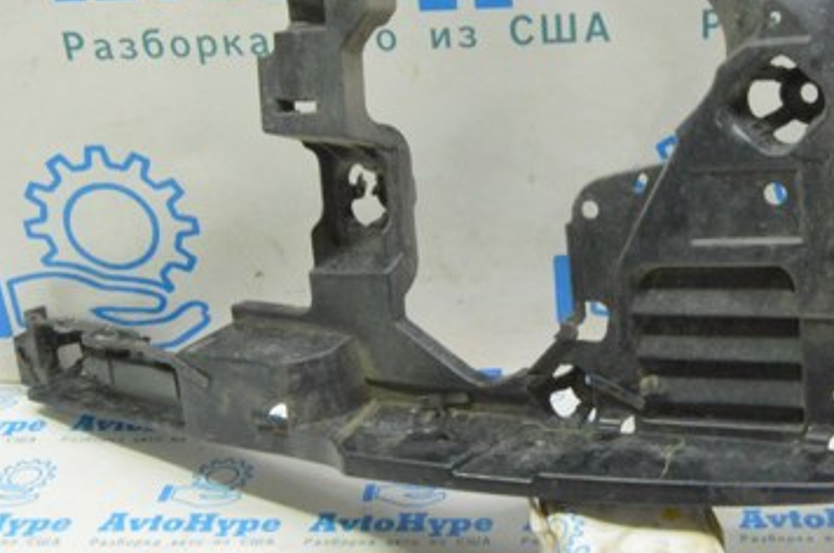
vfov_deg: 24.7
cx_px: 583
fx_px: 1249
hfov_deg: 36.4
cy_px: 153
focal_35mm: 54
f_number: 20
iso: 6400
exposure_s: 1/20
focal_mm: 20
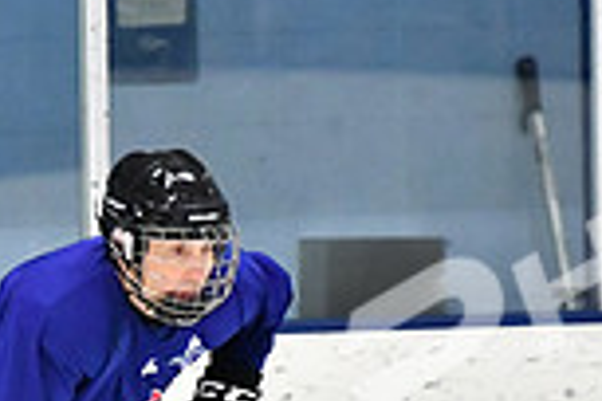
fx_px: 18962
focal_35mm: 1134
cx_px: 126
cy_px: 509
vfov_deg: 1.2
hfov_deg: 1.8
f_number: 3.2
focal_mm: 200
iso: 6400
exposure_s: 1/1250
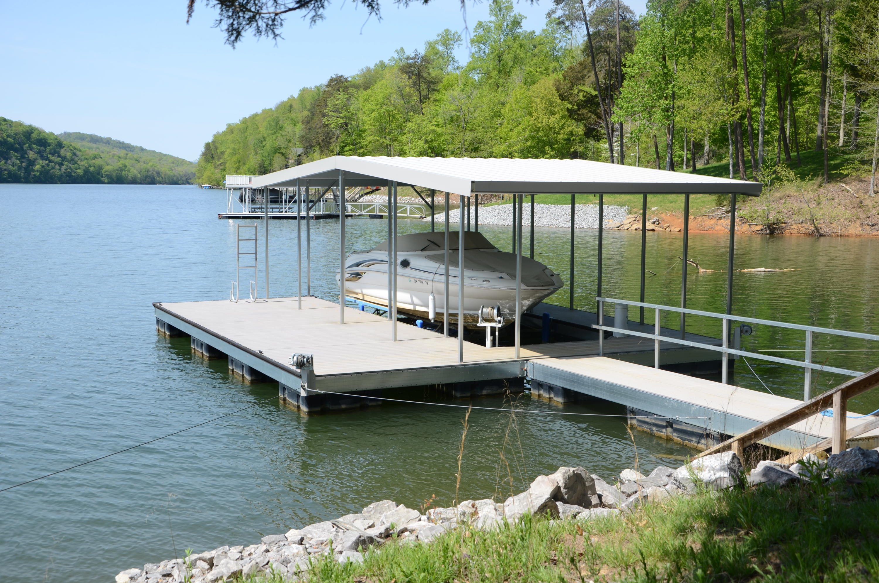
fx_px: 1096
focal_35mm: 45
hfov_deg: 43.7
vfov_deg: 29.7
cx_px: 440
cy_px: 292
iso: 100
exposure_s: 1/250
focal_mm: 30
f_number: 8
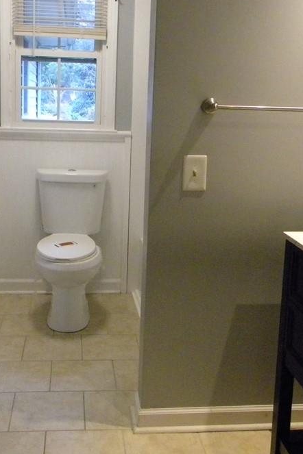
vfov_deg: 43.6
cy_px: 214
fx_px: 568
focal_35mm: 45
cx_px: 128
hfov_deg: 29.8
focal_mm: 5
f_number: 3.5
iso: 800
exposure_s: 1/92.6
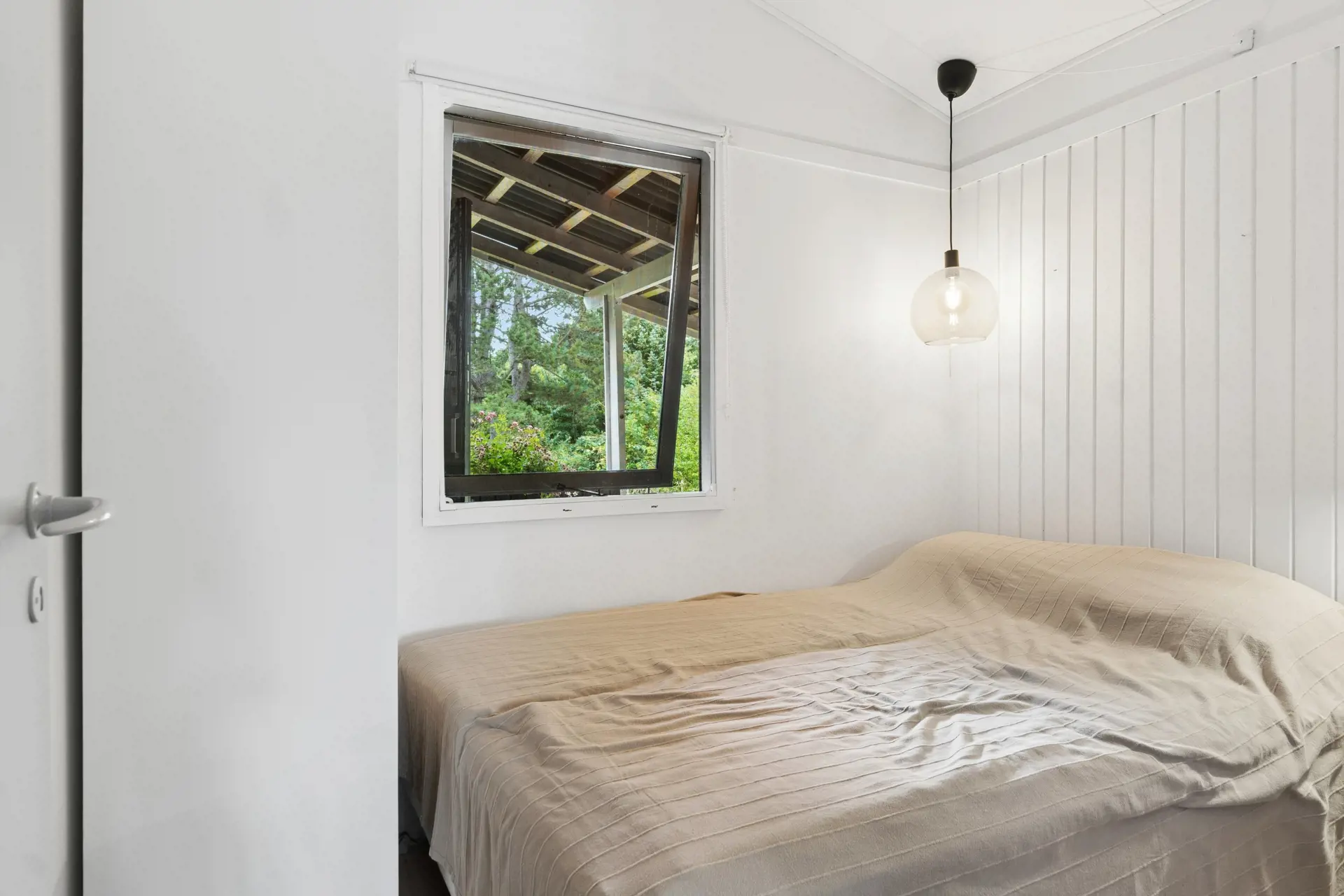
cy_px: 448
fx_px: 728
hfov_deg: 85.4
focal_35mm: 20
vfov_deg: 63.2
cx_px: 672
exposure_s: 1/5
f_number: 8
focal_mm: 13
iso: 200
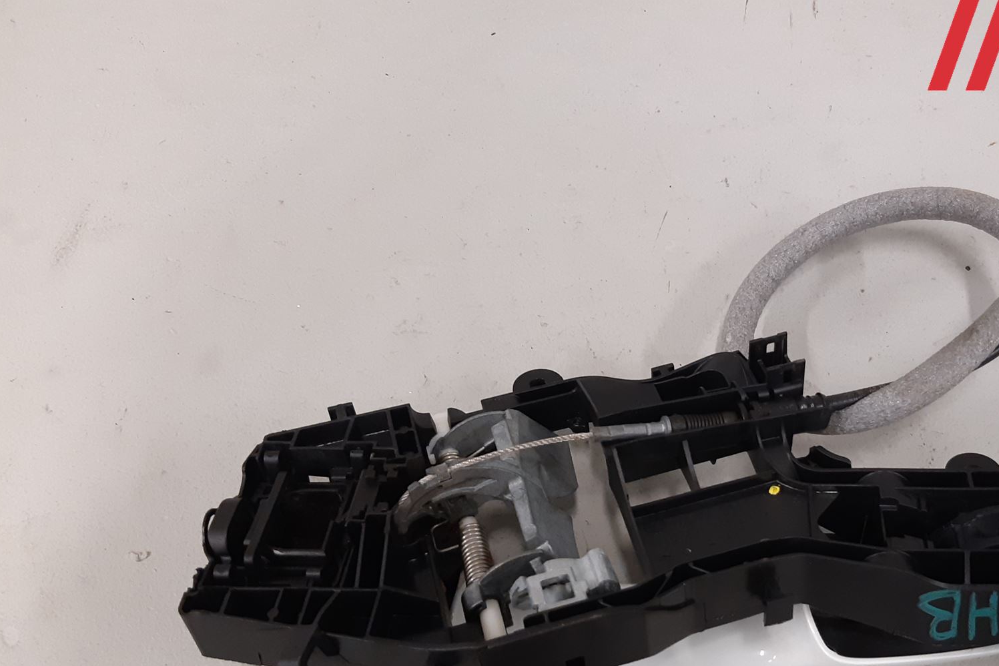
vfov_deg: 35.2
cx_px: 654
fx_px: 1027
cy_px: 490
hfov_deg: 51.1
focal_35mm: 37
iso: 200
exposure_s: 1/50
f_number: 1.7
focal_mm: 3.93
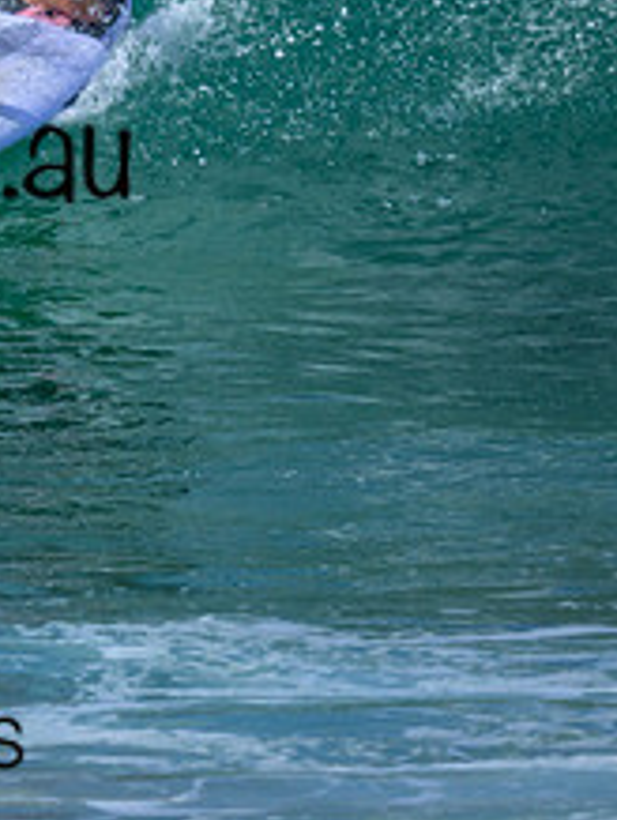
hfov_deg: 0.5
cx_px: -587
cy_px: -162
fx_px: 66722
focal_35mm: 2813
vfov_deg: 0.7
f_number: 6.3
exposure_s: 1/2000
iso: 360
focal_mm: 800
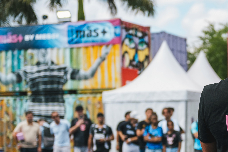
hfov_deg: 19.2
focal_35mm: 102
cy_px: 123
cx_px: 251
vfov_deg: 13.4
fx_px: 646
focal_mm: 44
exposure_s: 1/2500
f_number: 2.8
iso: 200
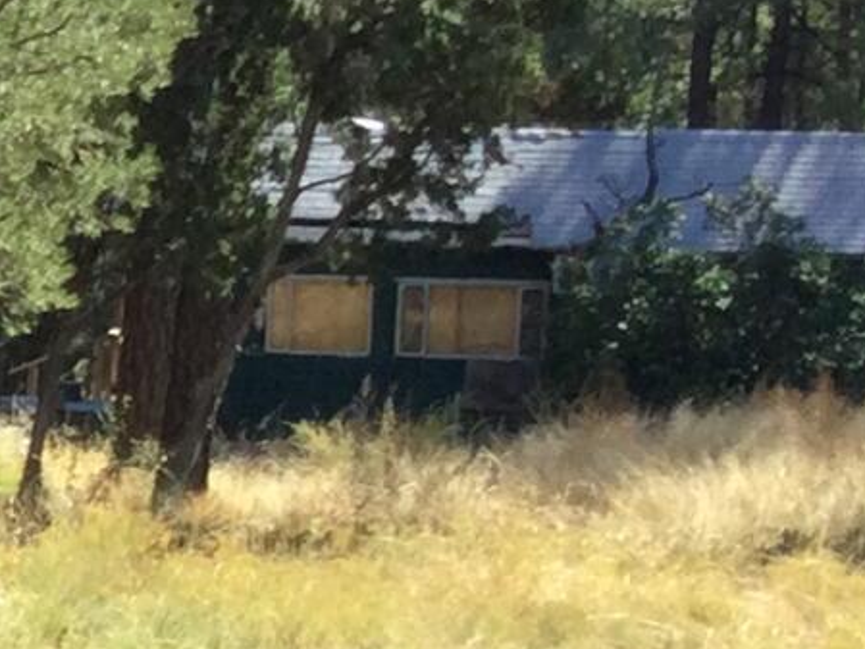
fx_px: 5174
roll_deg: -3.0
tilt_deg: -5.9
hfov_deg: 8.5
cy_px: 555
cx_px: -1366
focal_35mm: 207
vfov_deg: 7.2
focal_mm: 3.3
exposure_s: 1/272
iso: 25
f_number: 2.4
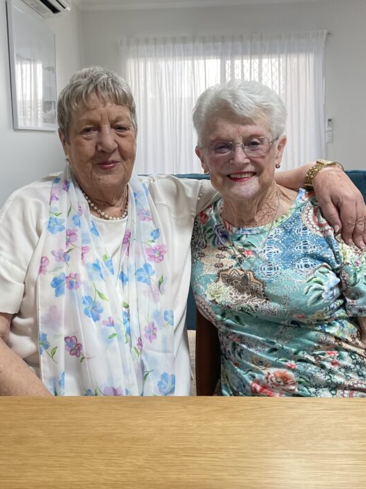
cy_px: 202
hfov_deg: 37.7
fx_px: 536
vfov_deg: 48.8
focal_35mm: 38
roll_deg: +2.2
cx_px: 171
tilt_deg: -5.3
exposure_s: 1/100
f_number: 1.6
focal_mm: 4.2
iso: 125
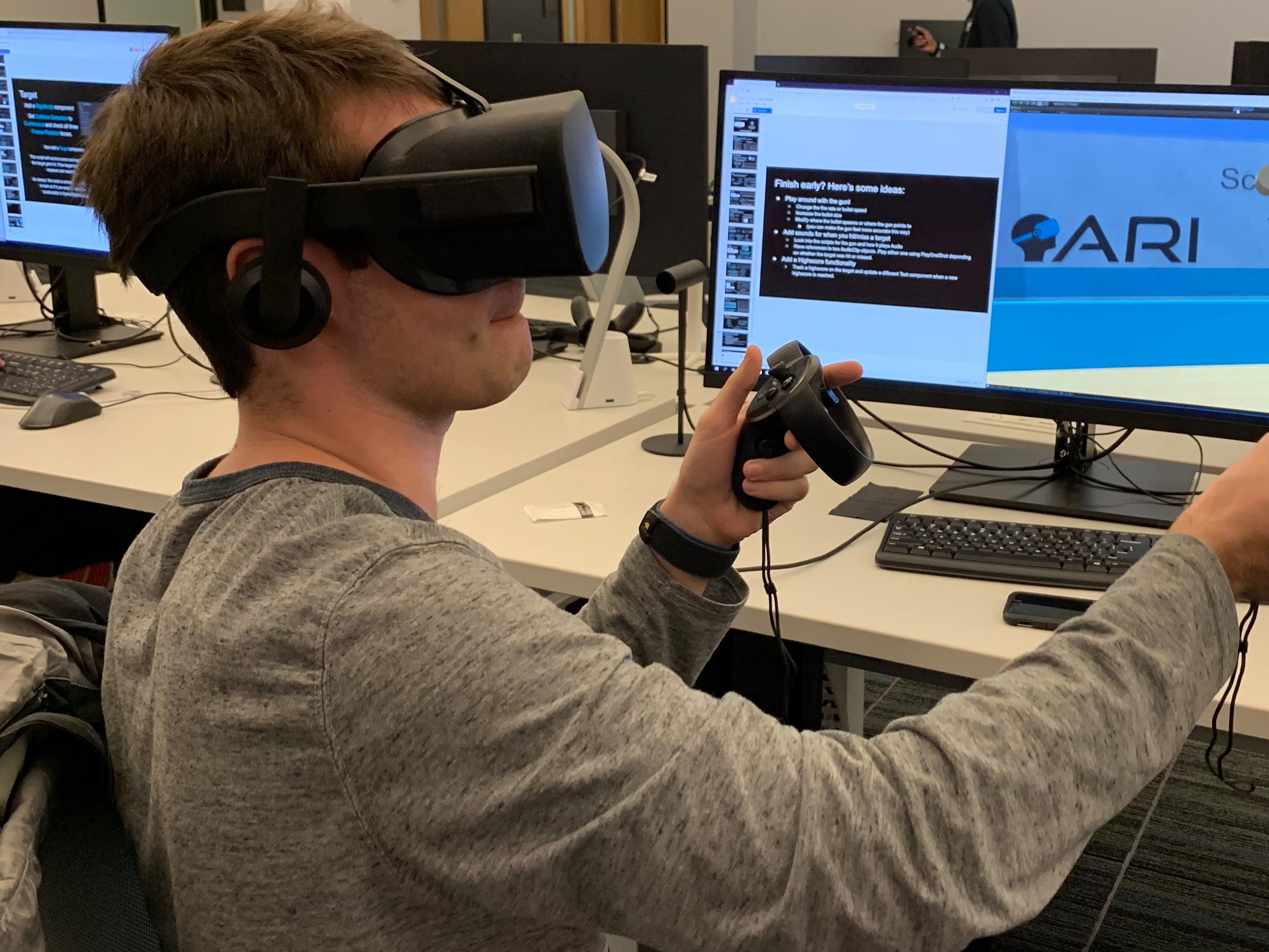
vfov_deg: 35.9
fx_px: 1466
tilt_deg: -14.3
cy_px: 434
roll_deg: -0.2
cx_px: 766
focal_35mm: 40
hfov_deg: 46.5
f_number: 1.8
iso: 160
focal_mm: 4.25
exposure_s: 1/60
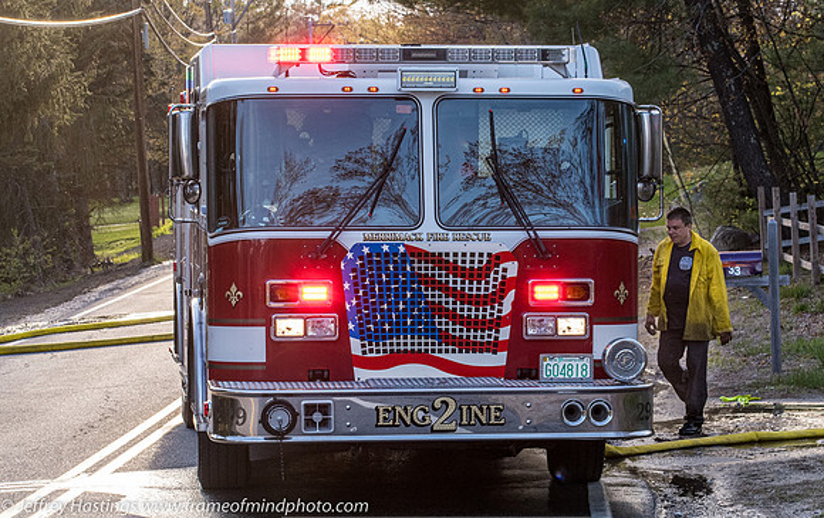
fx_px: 3043
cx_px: 507
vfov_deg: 9.7
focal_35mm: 135
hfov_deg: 15.4
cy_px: 311
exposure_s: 1/250
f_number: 11
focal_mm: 72
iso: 1000
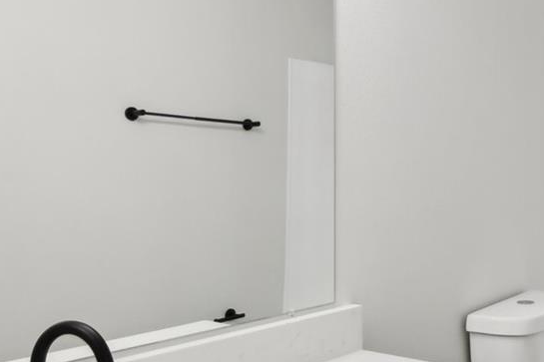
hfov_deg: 42.7
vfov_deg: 30.4
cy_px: 208
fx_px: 665
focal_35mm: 44
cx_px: 428
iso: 400
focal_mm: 15
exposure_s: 1/40
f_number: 8
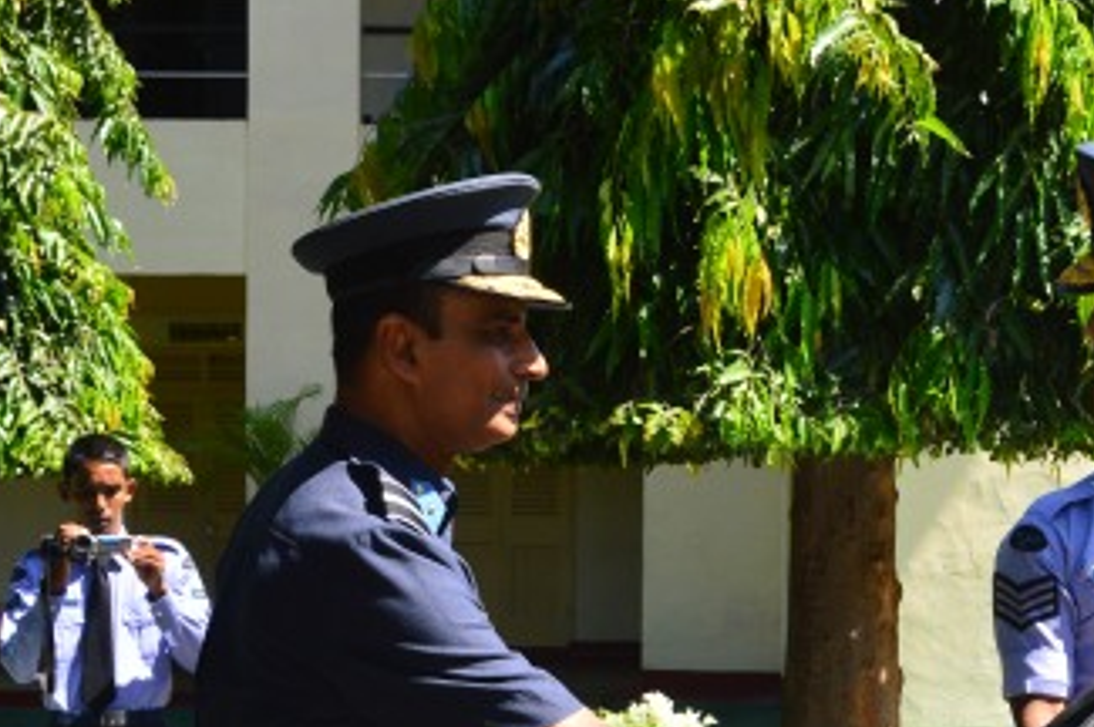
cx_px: 767
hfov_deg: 24.3
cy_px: 572
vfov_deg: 16.3
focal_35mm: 83
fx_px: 2520
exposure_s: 1/200
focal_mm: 30
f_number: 9
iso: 200
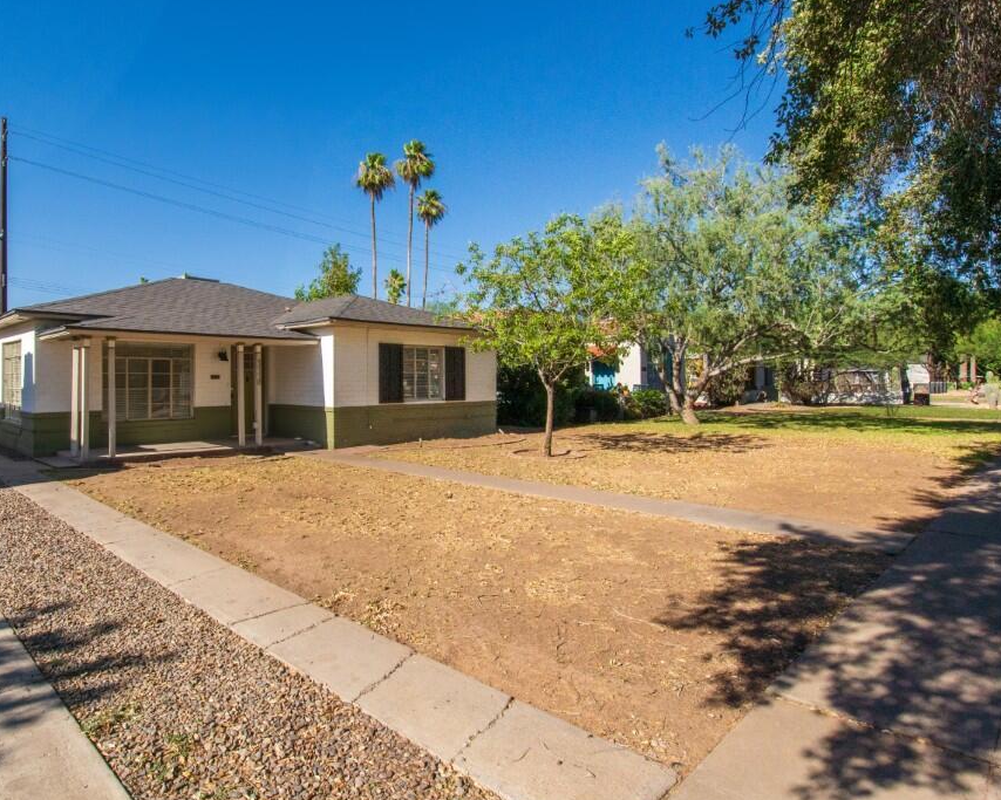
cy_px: 382
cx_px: 388
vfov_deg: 70.8
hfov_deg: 82.0
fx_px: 563
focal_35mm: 19
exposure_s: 1/3200
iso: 640
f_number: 11
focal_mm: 10
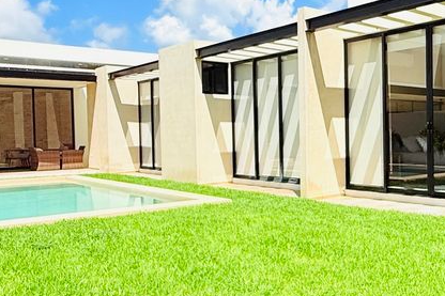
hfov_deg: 43.9
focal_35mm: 42
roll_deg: +0.5
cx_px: 365
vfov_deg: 31.9
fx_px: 519
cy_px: 150
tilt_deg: -1.0
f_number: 2.2
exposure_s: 1/3289
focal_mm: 2.22
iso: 50
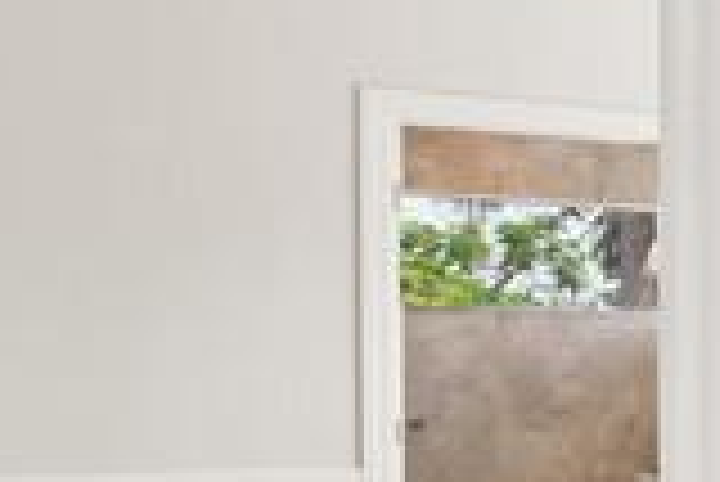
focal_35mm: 93
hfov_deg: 13.5
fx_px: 1862
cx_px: 1858
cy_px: 450
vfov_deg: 14.6
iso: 200
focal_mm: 7
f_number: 7.1
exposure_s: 1/13
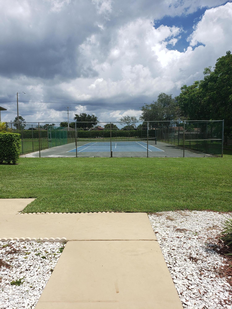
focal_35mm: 26
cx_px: 116
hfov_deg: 53.1
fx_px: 232
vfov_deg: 67.3
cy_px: 154
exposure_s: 1/2314
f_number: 2.4
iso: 50
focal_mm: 4.3
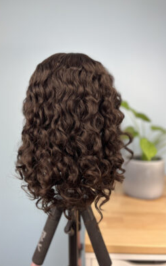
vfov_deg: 66.5
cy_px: 134
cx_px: 76
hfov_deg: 44.5
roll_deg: +0.7
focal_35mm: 28
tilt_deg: -6.5
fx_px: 203
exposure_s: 1/100
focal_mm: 5.1
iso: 64
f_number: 1.6
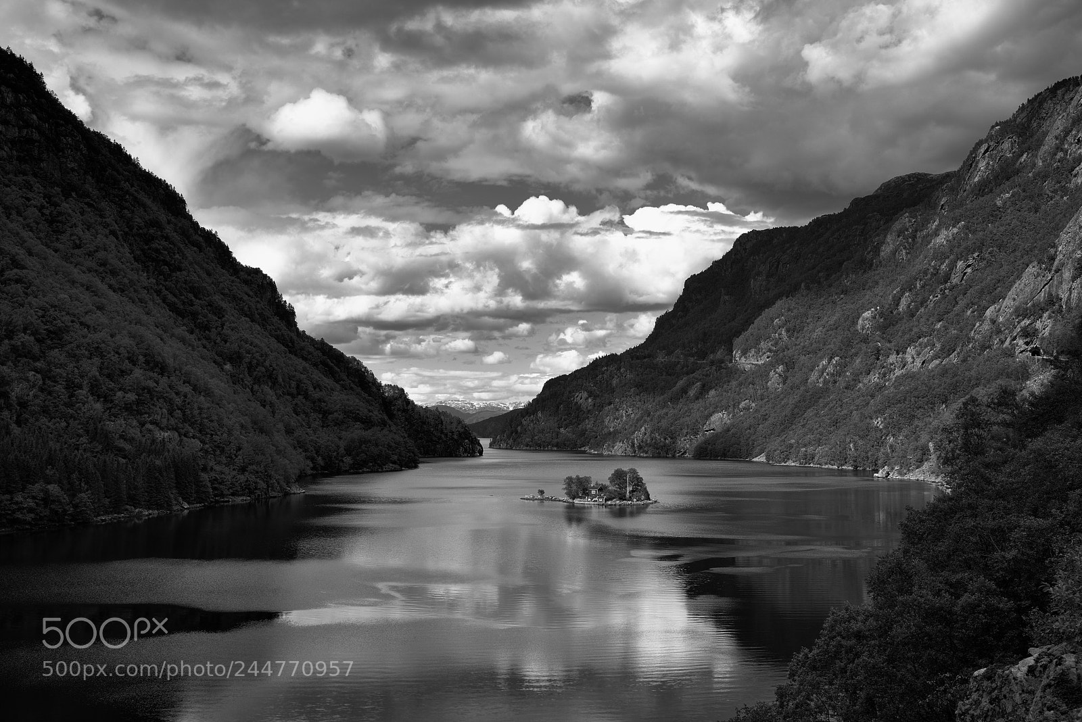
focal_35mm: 38
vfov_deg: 35.1
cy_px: 361
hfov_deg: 50.7
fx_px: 1142
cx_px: 541
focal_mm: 38
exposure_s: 1/250
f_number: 8
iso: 100
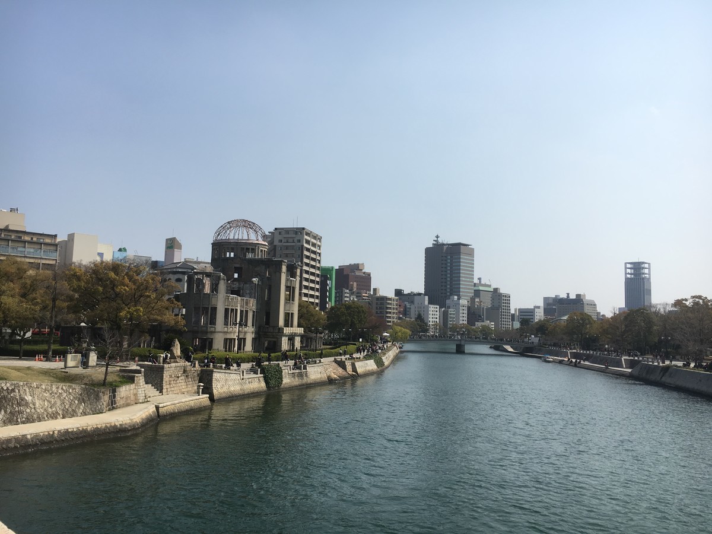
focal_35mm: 29
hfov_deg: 61.7
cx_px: 356
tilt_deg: +6.1
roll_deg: -2.0
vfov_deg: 48.2
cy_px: 267
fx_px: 596
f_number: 2.2
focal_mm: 4.15
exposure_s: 1/1876
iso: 25
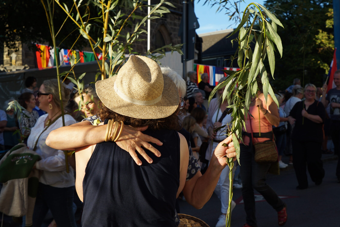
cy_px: 126
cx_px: 153
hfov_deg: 35.0
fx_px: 539
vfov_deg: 23.8
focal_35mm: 57
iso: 125
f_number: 9
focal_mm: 50
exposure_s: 1/125
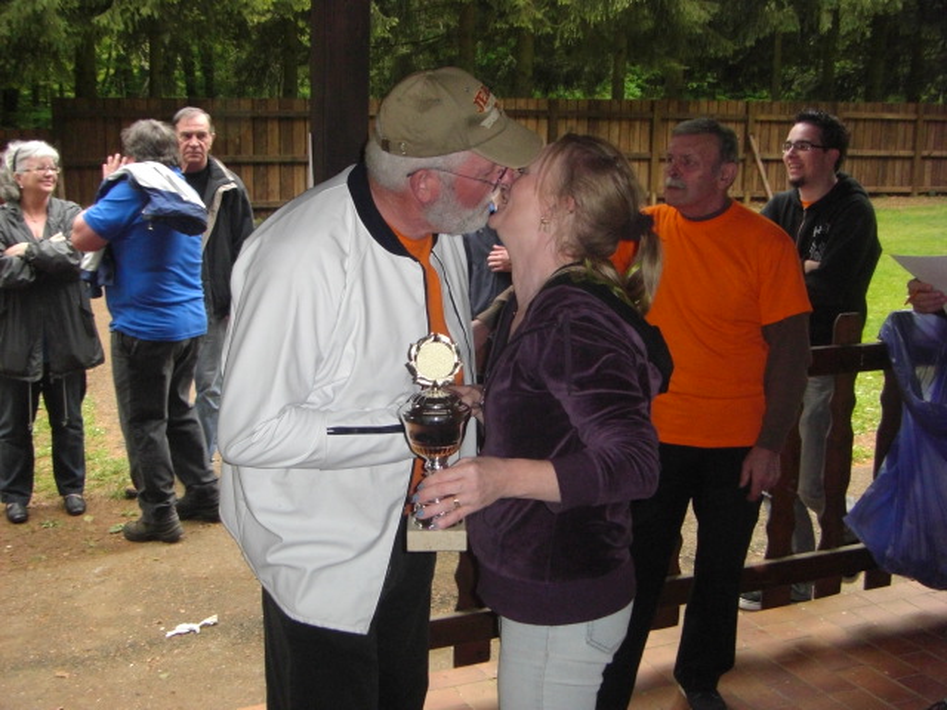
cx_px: 474
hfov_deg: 42.9
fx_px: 1204
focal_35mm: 44
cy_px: 355
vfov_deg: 32.9
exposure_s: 1/60
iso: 200
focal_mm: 7.4
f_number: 3.5
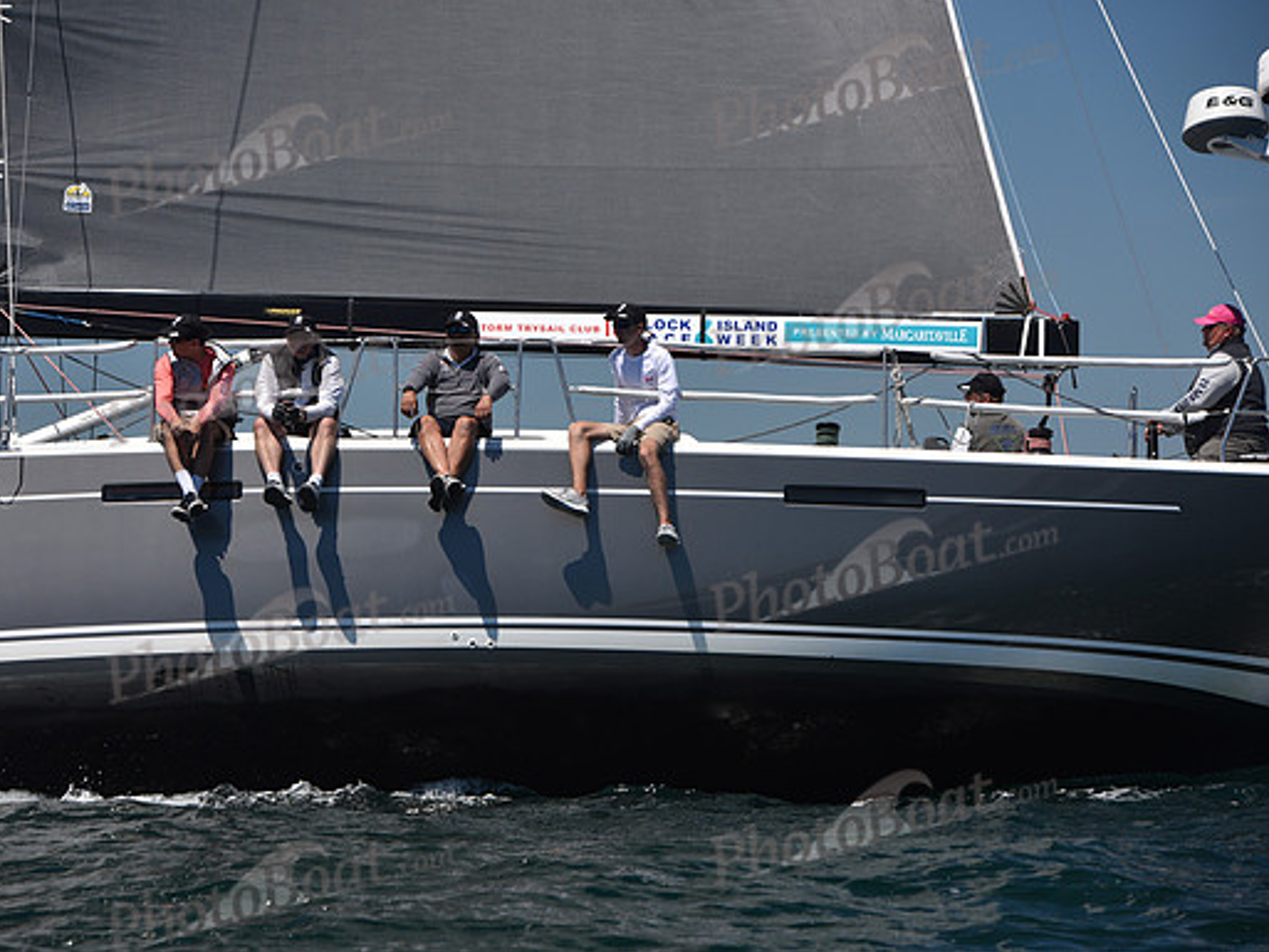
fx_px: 6380
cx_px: 584
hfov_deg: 11.4
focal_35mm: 174
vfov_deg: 8.5
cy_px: 476
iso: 250
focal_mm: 160
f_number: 7.1
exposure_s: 1/800
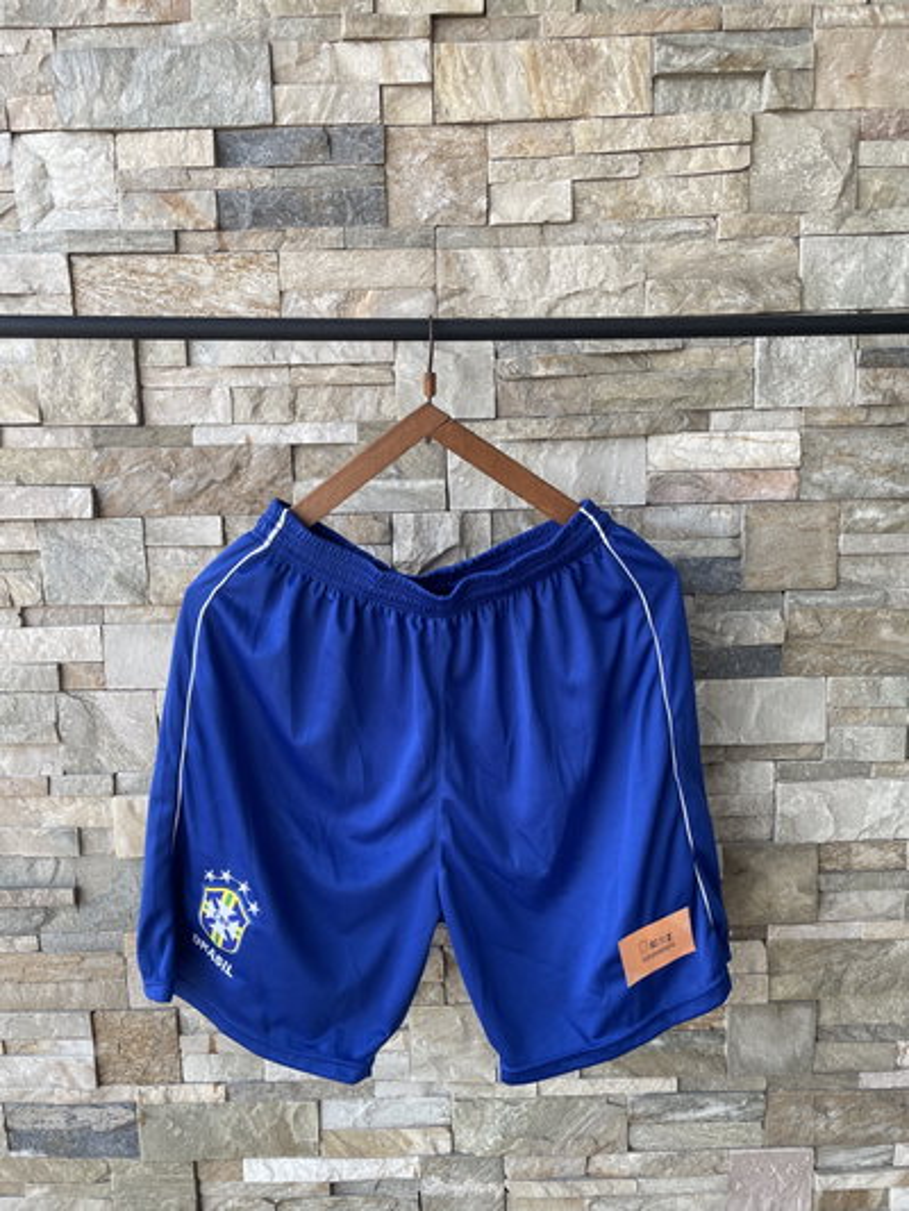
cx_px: 454
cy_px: 606
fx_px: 910
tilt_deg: -10.0
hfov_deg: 53.1
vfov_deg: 67.3
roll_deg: +1.3
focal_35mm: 26
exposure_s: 1/196
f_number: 1.6
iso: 32
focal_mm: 4.2
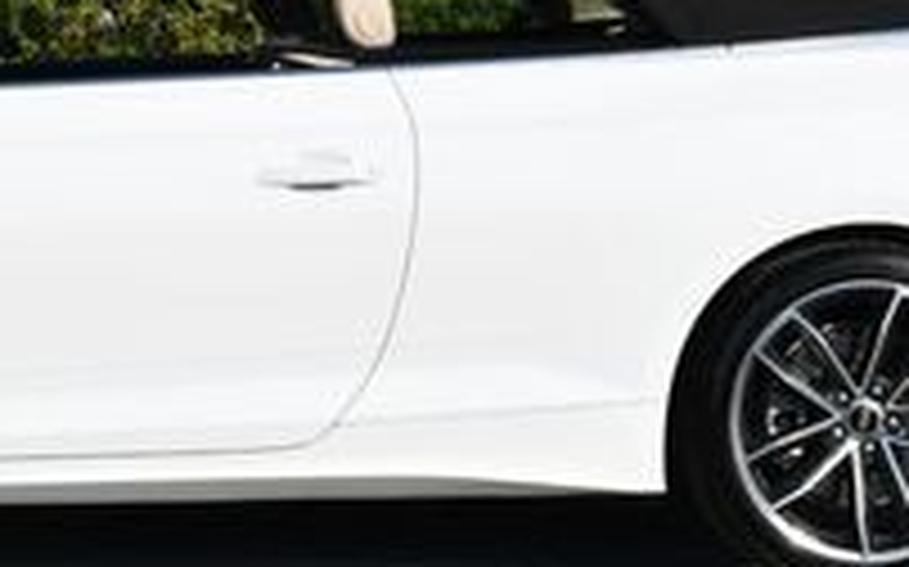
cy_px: -122
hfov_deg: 13.4
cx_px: 135
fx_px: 3838
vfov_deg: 8.4
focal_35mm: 155
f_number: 8
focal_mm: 24
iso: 100
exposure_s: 1/320
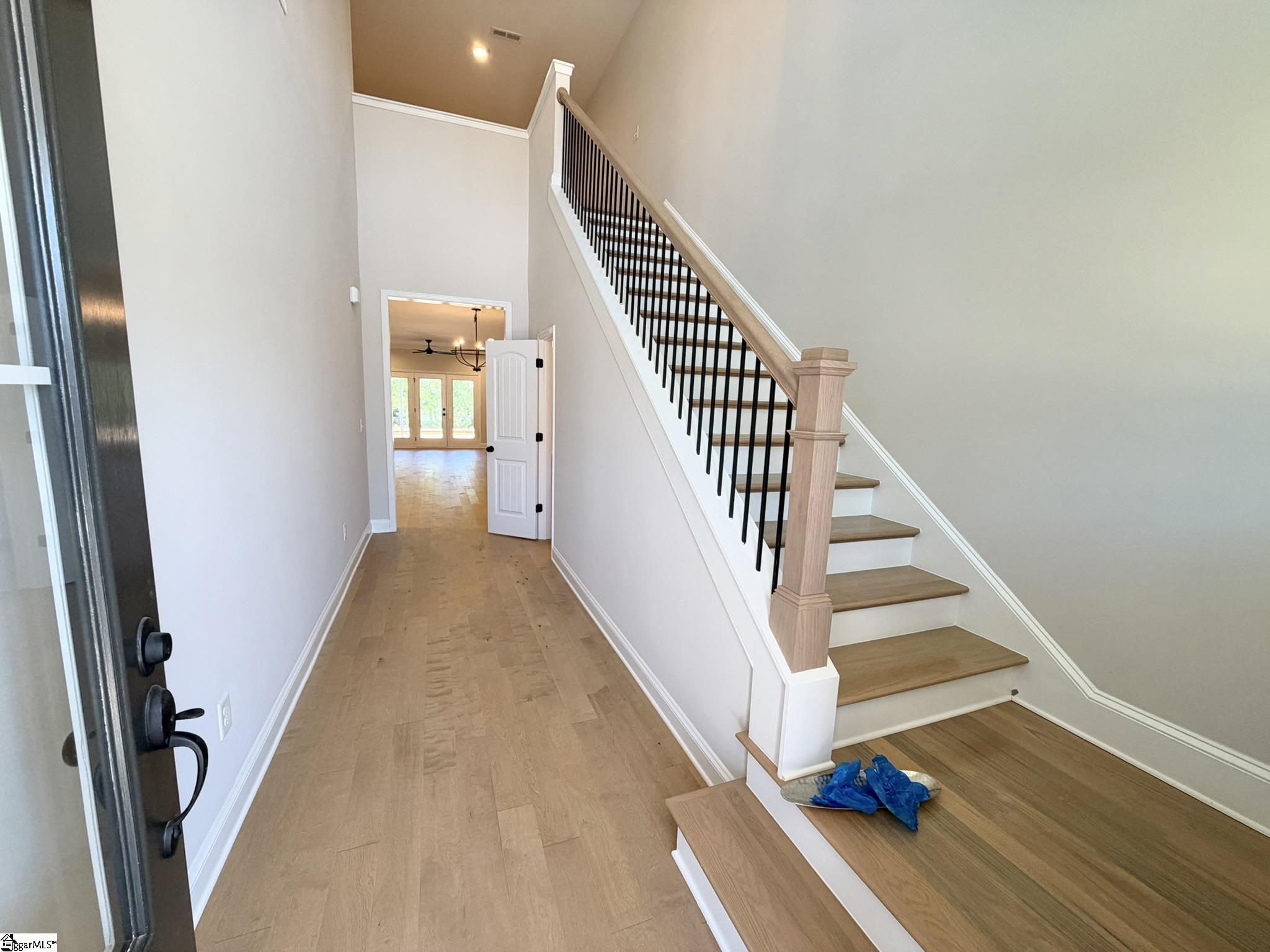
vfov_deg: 85.7
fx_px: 514
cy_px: 476
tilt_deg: -8.3
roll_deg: -1.2
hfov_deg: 102.1
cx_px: 635
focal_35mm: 14
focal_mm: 2.22
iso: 125
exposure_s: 1/120
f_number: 2.2
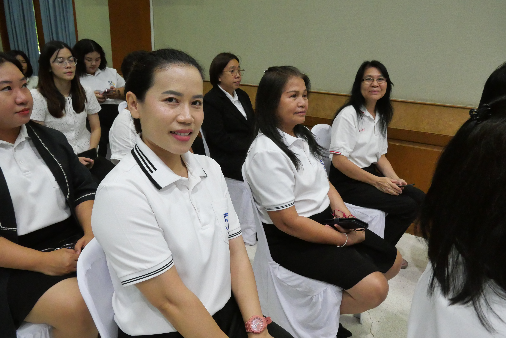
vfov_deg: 53.2
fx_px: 338
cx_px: 253
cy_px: 169
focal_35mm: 24
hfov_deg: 73.7
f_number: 5.6
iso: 5000
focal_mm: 12
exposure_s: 1/160
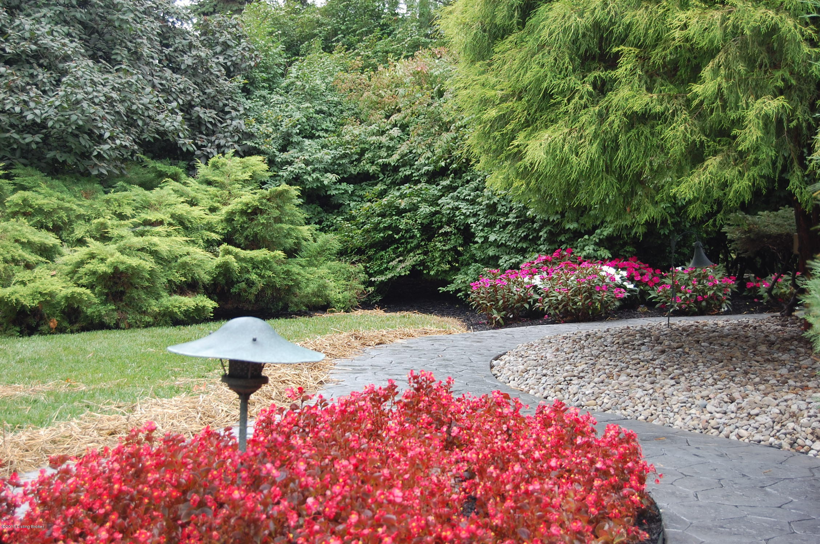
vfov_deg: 22.5
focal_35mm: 60
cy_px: 272
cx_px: 410
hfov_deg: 33.5
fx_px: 1364
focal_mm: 40
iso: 220
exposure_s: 1/125
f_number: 5.6
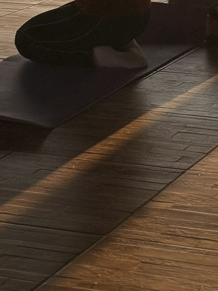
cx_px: 222
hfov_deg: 9.3
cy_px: -188
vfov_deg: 11.7
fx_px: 1334
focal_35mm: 159
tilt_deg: -1.7
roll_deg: -0.1
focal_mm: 6.76
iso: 64
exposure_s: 1/4098
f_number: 1.78
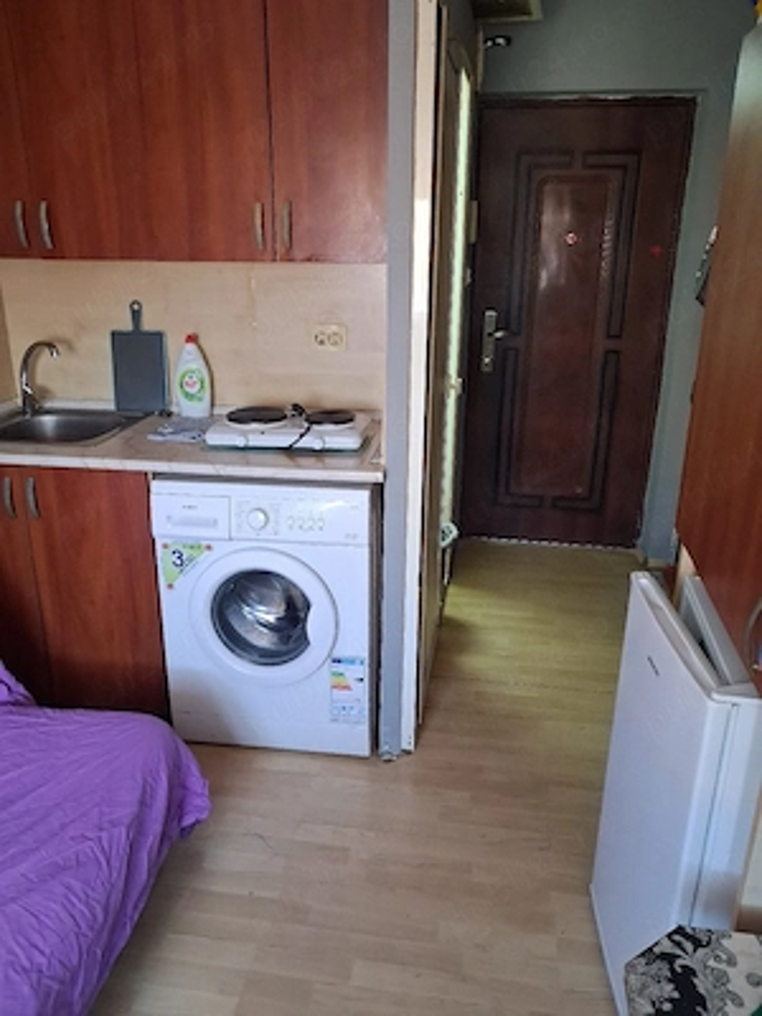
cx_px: 381
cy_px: 508
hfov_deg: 51.4
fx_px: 792
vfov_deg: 65.3
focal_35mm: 27
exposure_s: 1/40
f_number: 1.8
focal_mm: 4
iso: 400
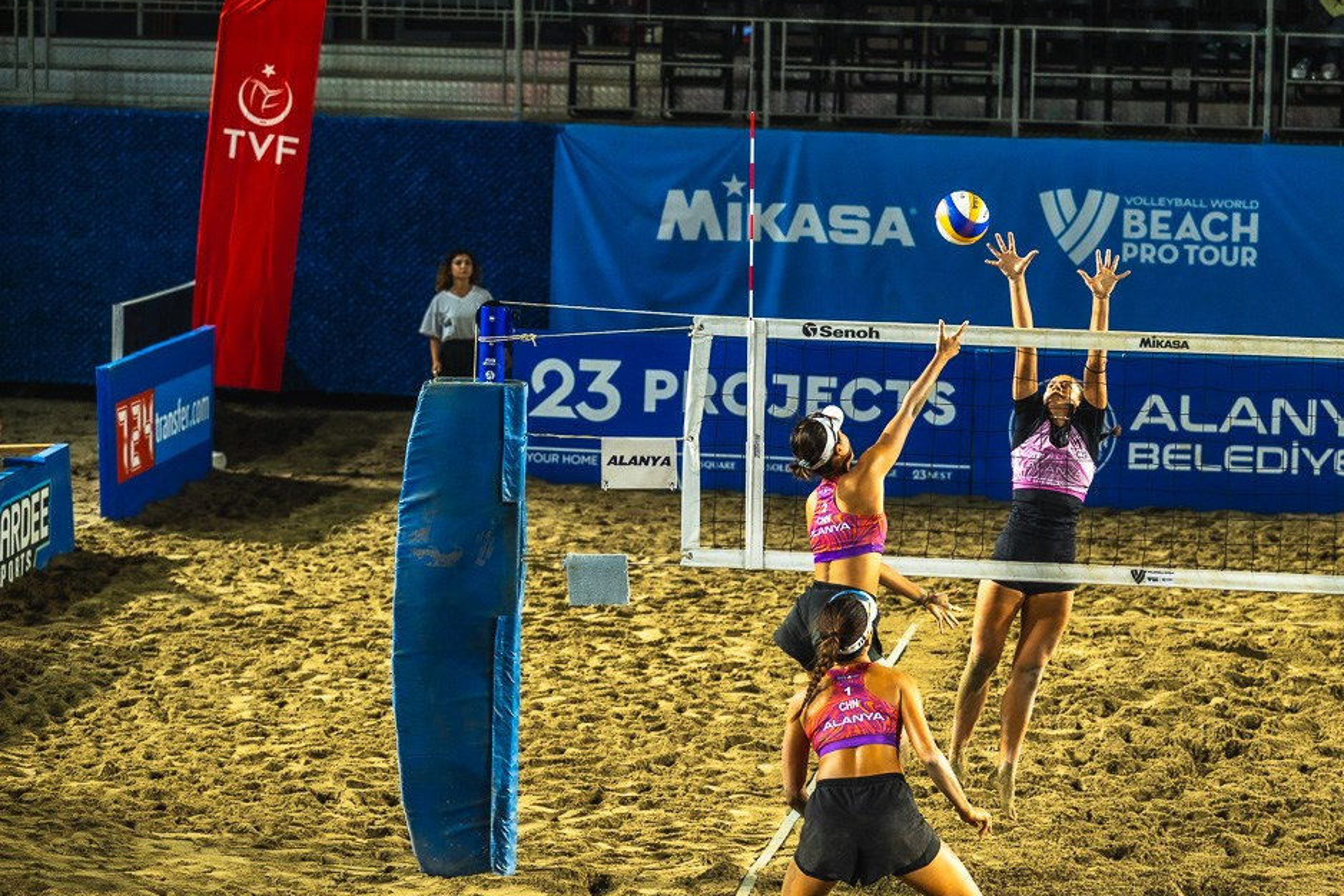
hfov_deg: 14.7
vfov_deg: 9.9
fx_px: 5189
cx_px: 870
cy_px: 499
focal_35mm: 139
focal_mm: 102
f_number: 3.2
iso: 800
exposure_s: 1/800
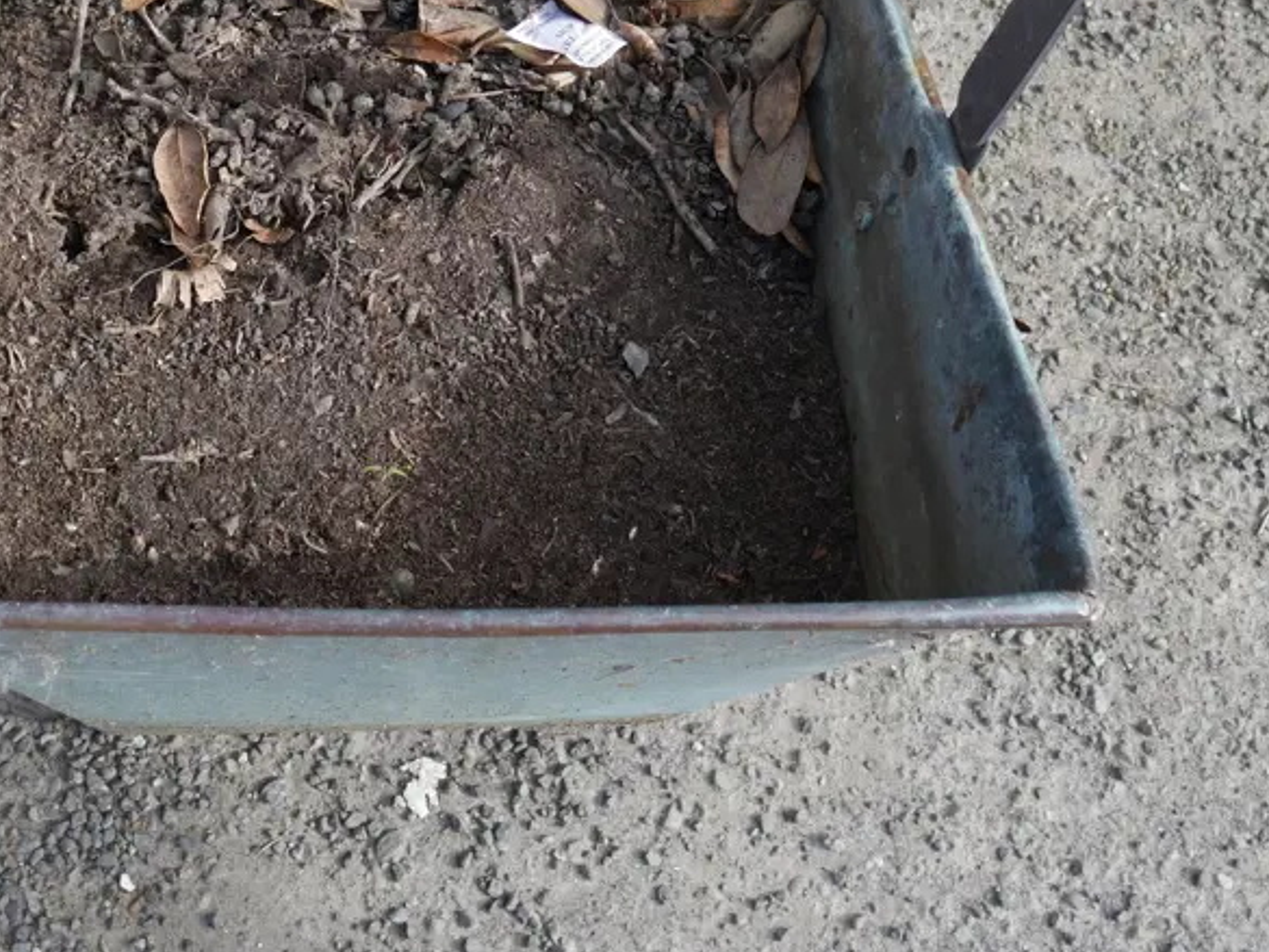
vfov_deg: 29.4
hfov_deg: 38.7
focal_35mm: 49
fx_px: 1797
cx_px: 477
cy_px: 285
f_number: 5.6
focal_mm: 14
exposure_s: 1/320
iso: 200
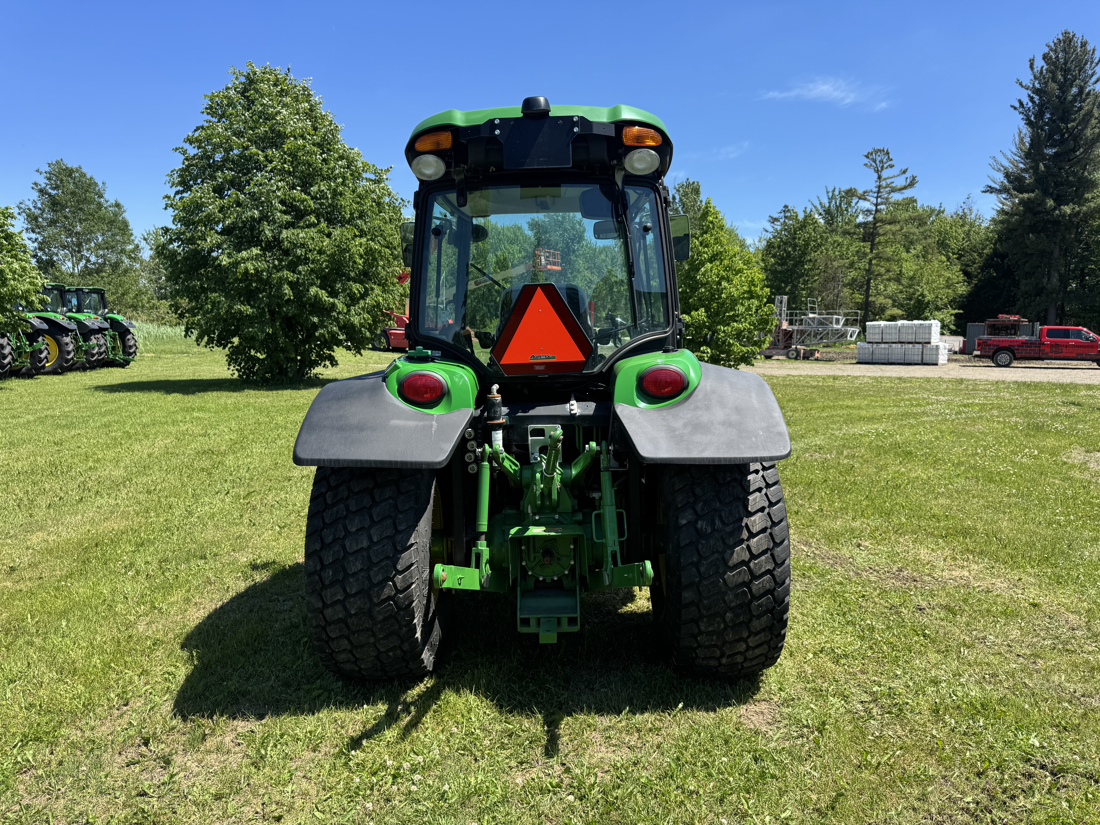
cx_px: 550
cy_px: 412
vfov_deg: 56.8
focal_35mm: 24
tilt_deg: -6.9
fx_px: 763
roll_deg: -0.2
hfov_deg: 71.6
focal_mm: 6.76
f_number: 1.78
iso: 80
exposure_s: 1/2105
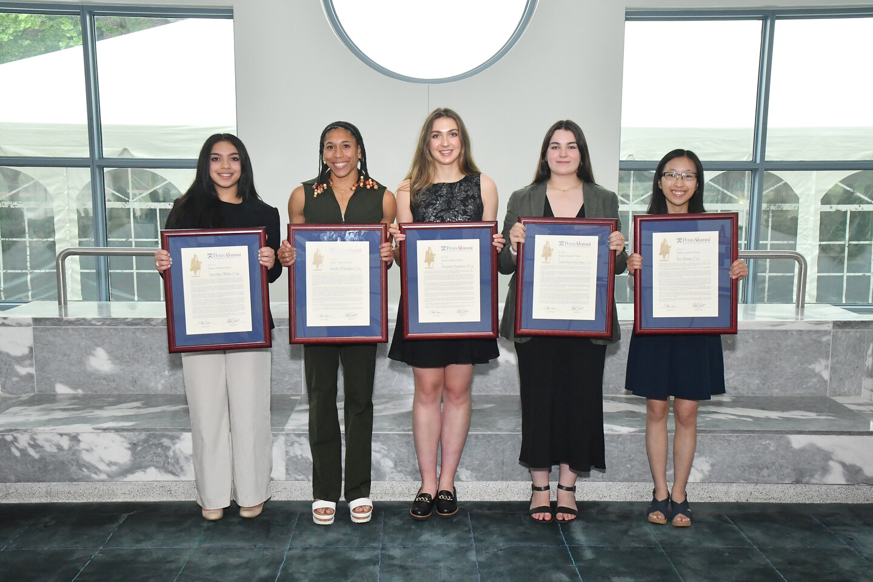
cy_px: 291
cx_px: 436
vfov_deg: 34.2
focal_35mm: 39
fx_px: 946
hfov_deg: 49.6
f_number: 8
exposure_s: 1/125
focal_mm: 26
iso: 3200
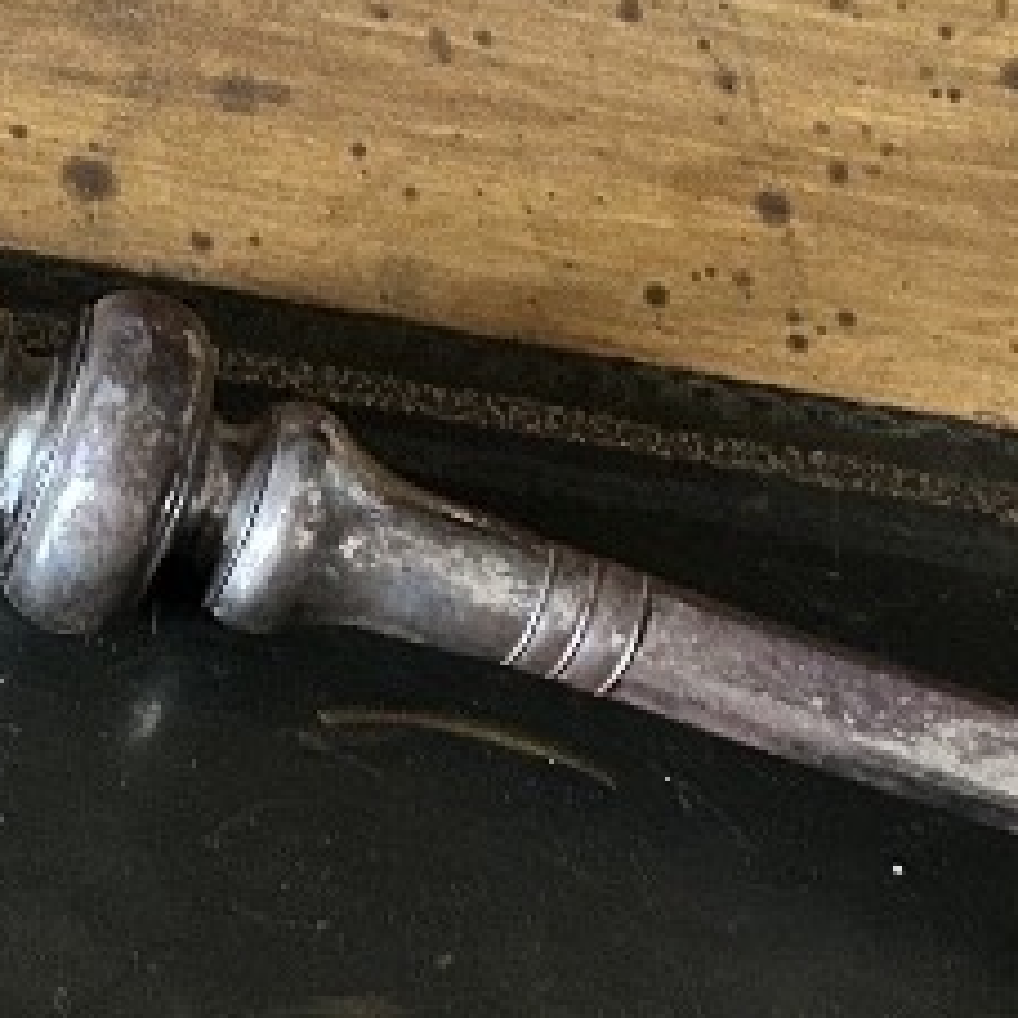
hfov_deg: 14.0
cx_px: -156
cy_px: 889
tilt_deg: -64.6
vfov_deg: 14.3
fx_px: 4026
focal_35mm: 121
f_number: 1.5
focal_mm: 5.7
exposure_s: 1/30
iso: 640
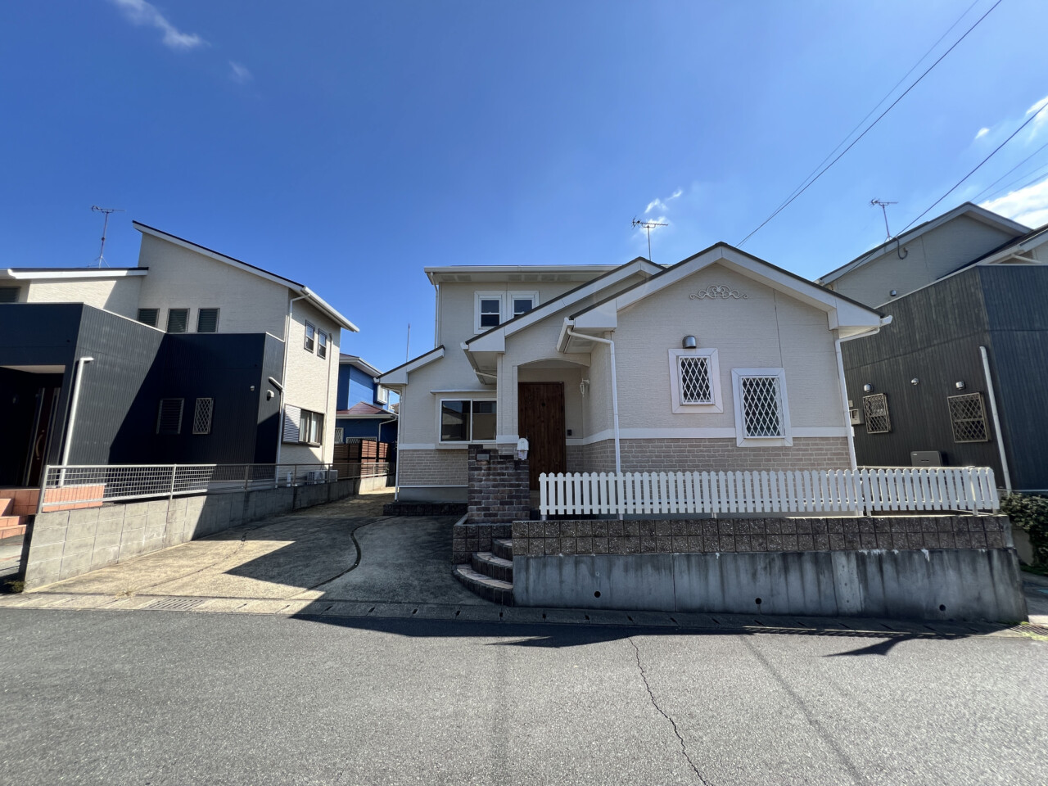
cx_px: 524
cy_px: 393
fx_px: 394
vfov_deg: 89.9
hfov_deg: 106.2
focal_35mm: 13
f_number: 1.8
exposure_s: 1/657
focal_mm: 1.57
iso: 32
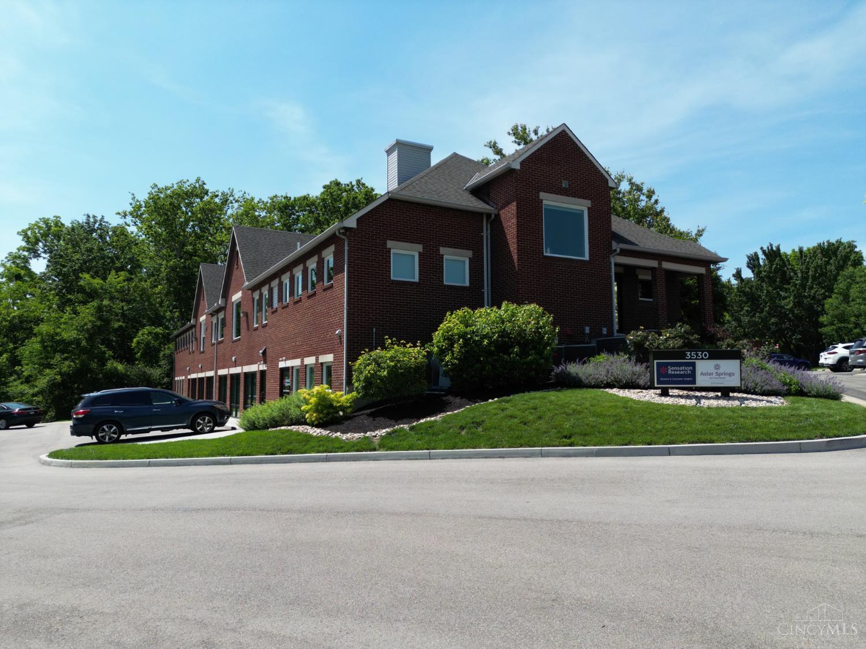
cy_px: 324
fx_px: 600
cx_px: 433
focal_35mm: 24
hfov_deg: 71.6
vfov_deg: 56.8
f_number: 1.7
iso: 100
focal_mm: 6.72
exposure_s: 1/2000
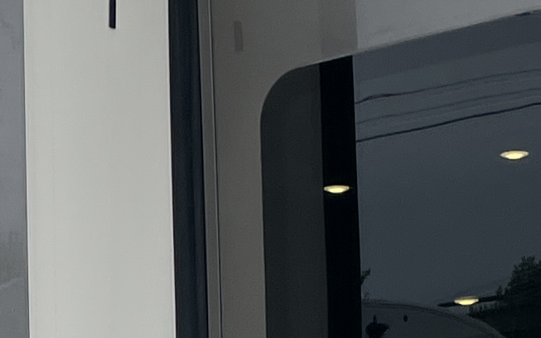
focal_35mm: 171
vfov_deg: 7.6
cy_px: 465
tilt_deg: +6.2
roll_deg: -0.4
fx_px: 2521
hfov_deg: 12.1
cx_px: -42
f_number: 1.6
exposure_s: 1/2747
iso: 32
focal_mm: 4.2
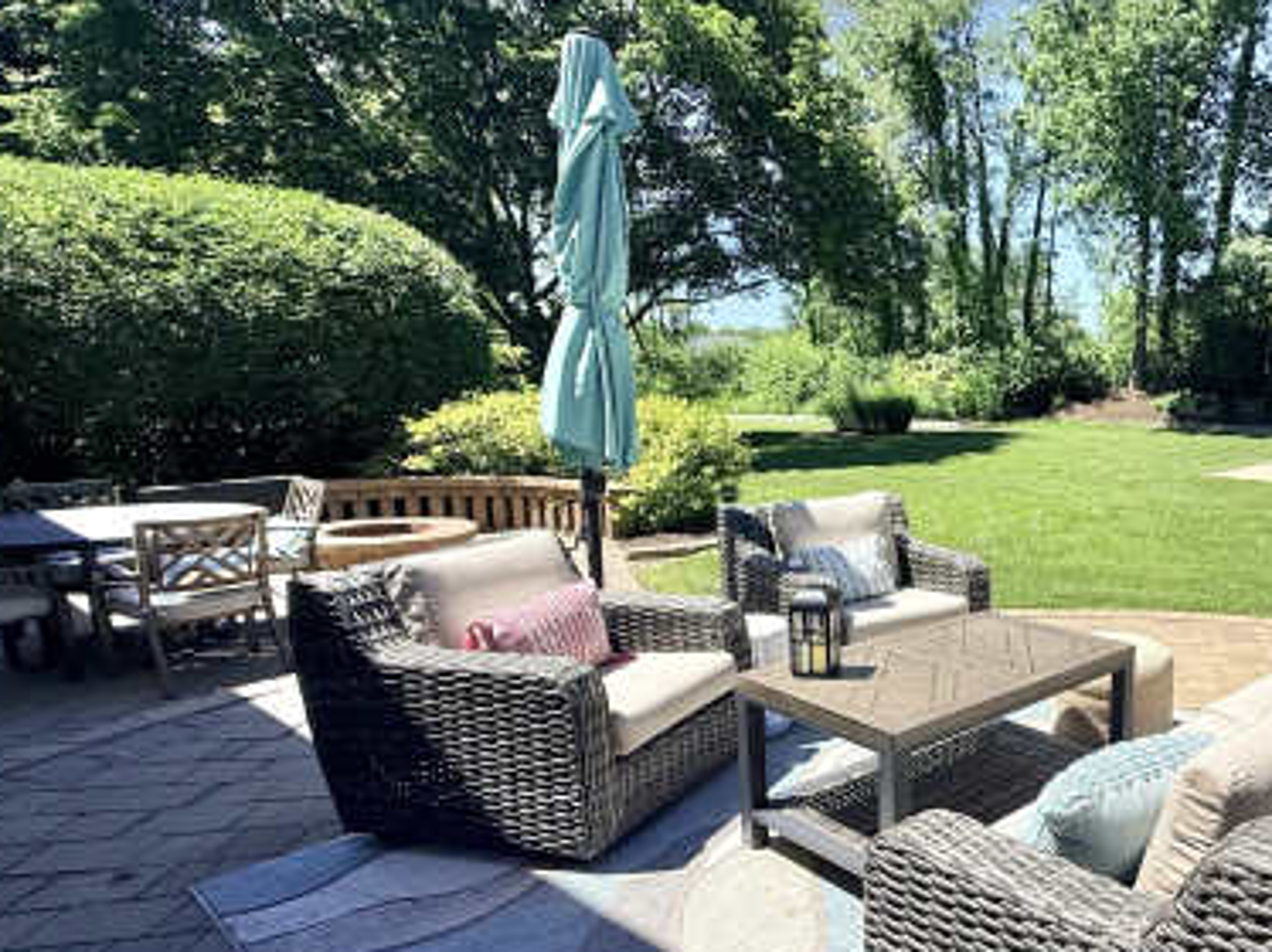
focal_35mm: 25
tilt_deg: -9.3
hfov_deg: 60.4
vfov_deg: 54.6
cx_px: 1110
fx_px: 918
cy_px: 544
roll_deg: -1.2
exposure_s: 1/1285
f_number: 2.2
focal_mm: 2.22
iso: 50
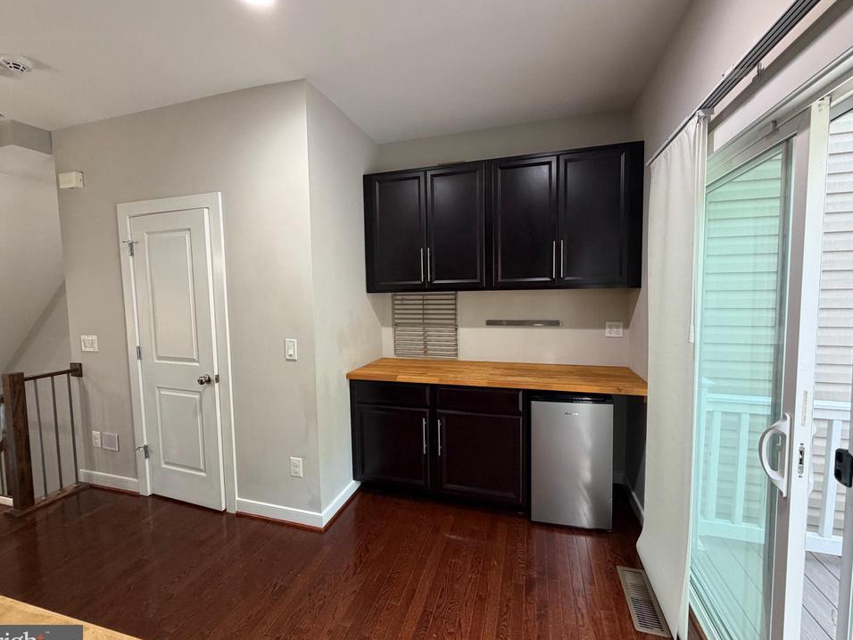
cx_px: 428
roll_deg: +1.3
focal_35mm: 15
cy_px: 319
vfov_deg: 81.7
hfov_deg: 98.2
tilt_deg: -3.9
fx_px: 370
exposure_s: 1/60
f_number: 2.2
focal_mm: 2.22
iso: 250
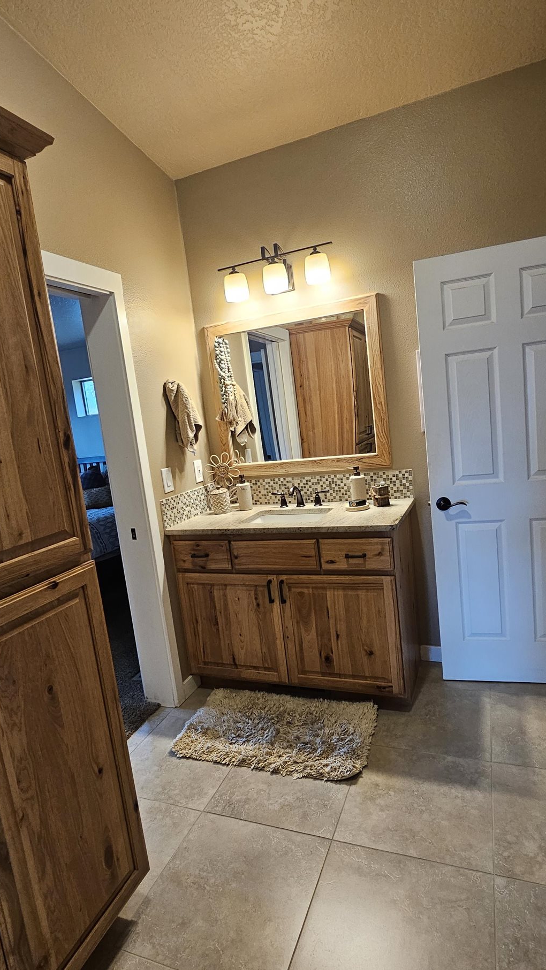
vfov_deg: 92.7
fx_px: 463
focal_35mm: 18
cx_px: 284
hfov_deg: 61.0
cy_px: 488
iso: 200
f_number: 2.2
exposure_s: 1/60
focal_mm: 2.2
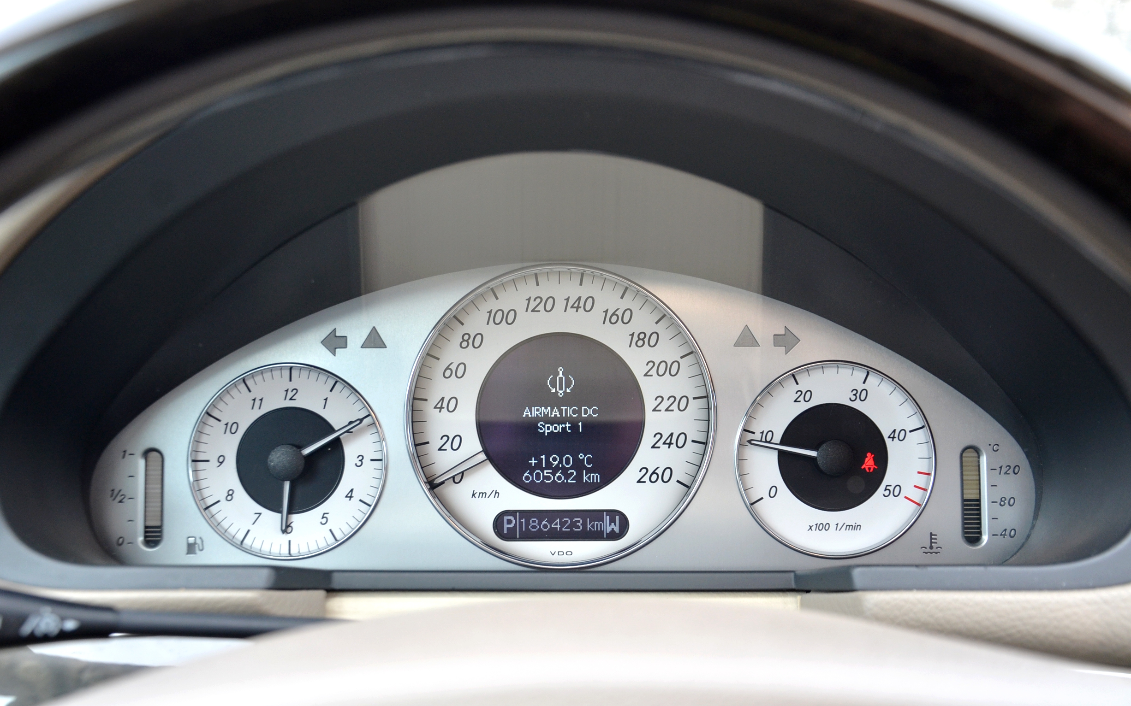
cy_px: 337
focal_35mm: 46
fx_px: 1418
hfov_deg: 43.5
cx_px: 566
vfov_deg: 28.0
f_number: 5
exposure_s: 1/100
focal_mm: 30
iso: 400
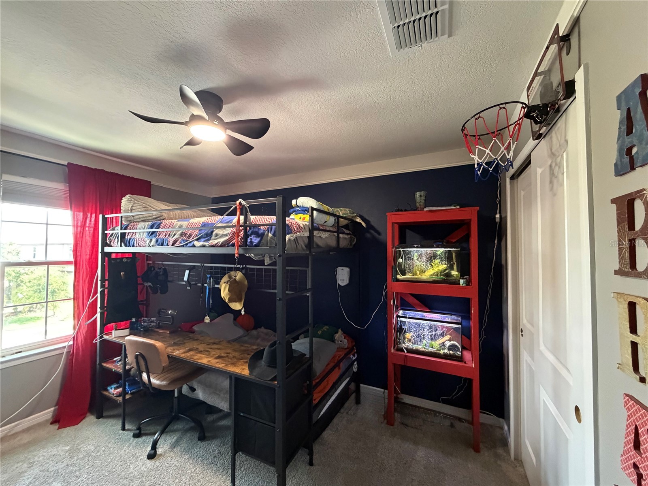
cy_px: 243
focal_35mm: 14
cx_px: 324
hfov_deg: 102.1
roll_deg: -0.2
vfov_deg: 85.7
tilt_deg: +1.9
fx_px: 262
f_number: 2.2
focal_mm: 2.22
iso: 640
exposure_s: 1/60
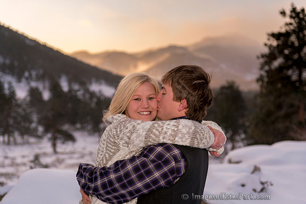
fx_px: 425
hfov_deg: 39.6
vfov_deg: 27.0
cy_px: 102
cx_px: 153
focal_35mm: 50
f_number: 2.8
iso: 100
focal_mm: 50
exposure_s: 1/320
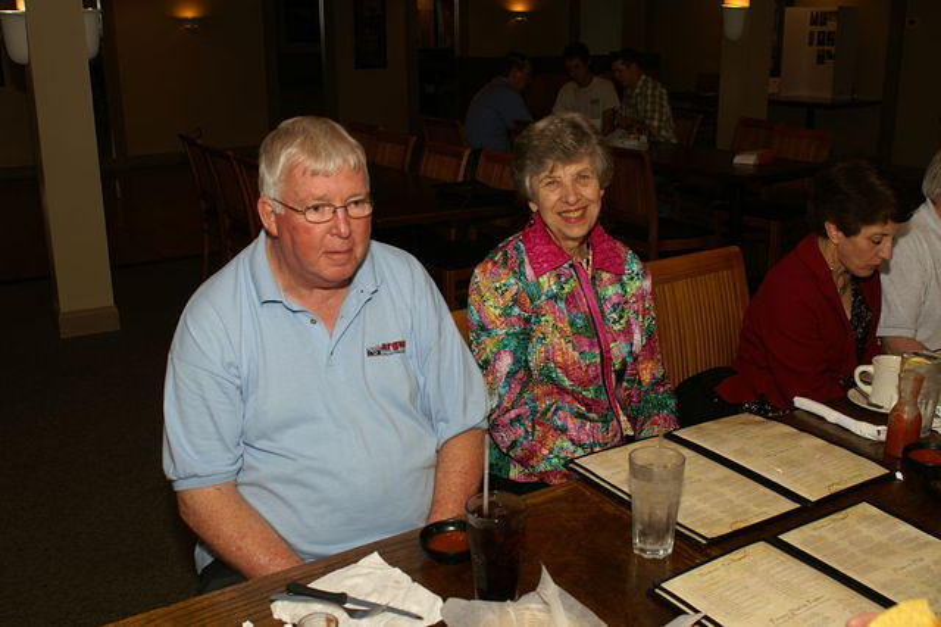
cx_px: 470
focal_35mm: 36
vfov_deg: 36.8
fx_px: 940
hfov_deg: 53.2
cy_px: 314
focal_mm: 24
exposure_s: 1/60
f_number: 5.6
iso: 100
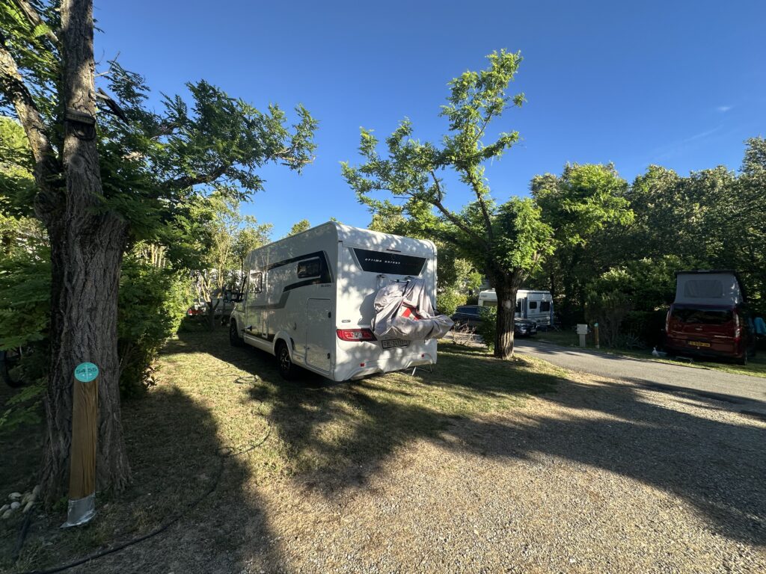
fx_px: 310
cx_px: 383
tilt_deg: +1.7
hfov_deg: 102.1
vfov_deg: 85.7
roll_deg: +0.5
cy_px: 287
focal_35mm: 14
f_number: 2.2
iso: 40
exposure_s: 1/690
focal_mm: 2.22
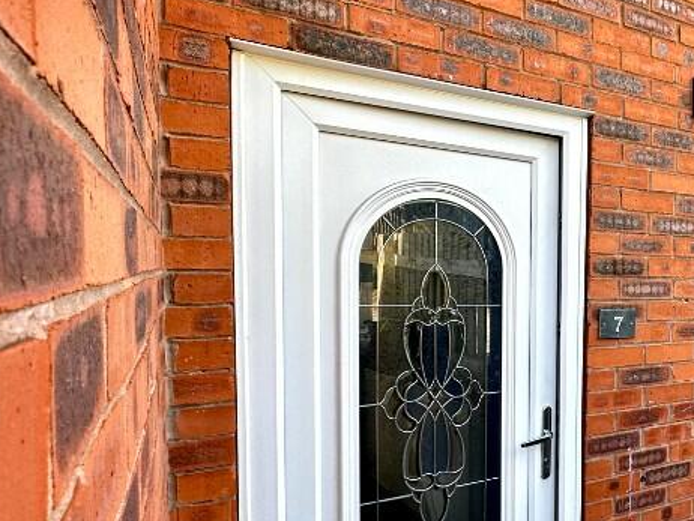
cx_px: 697
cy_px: 308
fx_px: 622
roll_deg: -1.5
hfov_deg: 48.0
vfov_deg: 45.3
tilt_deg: -3.0
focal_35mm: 31
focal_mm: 2.22
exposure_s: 1/99
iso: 40
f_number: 2.2
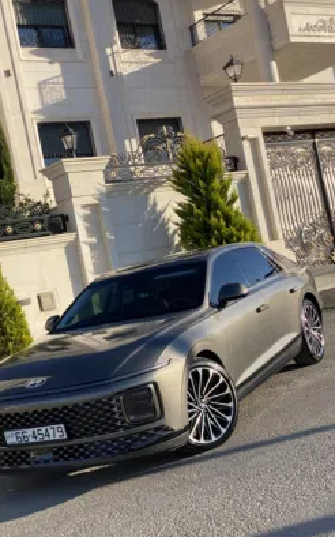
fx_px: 819
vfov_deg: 36.3
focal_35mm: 56
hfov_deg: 23.1
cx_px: 138
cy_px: 271
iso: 20
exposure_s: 1/1229
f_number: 2
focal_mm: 6
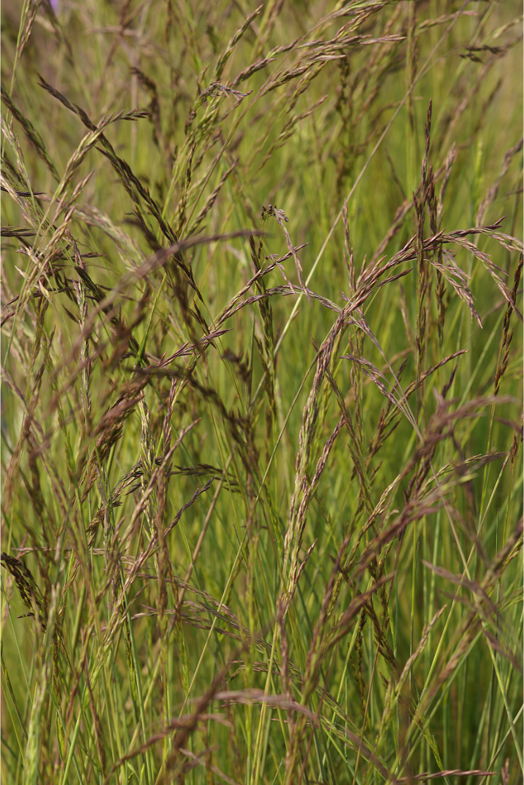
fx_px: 3275
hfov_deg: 9.1
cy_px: 392
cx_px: 262
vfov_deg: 13.7
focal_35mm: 150
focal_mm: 100
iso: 125
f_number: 7.1
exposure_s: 1/160
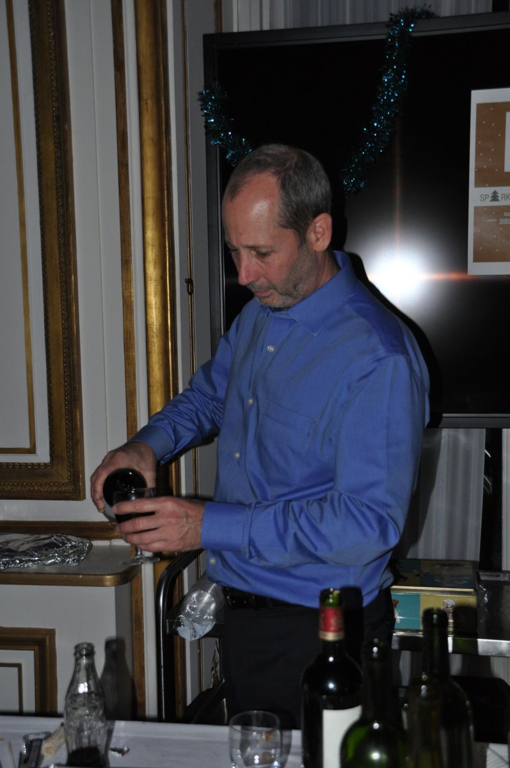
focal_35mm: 45
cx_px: 255
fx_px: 959
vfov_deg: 43.7
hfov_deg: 29.8
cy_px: 384
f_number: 4.2
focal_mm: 30
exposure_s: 1/60
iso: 800
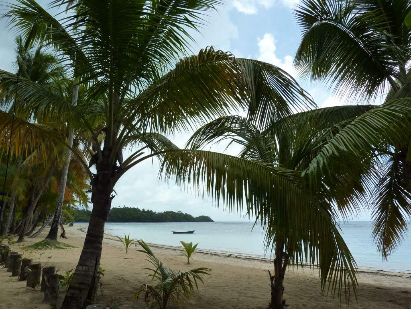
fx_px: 297
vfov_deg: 54.9
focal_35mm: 25
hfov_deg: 69.4
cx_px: 206
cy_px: 154
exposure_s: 1/400
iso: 125
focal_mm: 4.1
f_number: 5
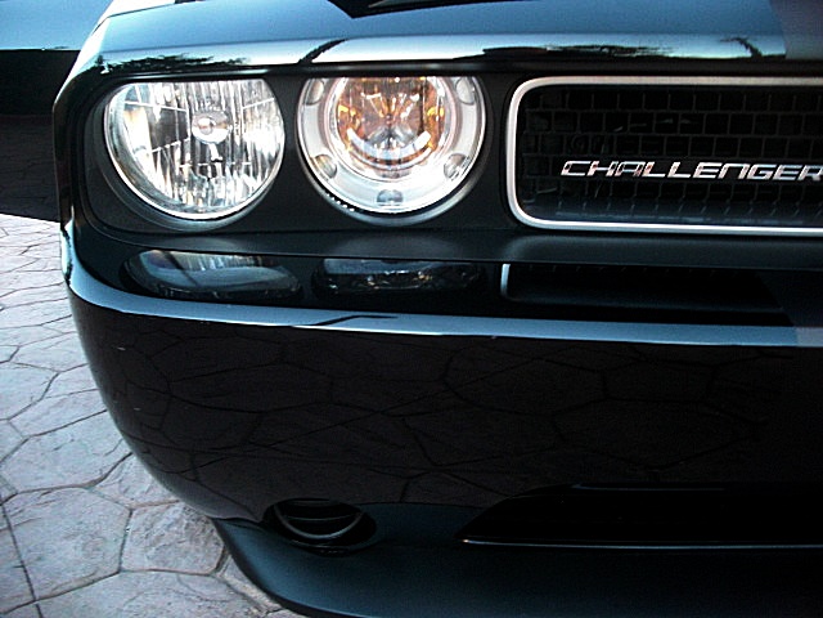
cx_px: 412
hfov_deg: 51.4
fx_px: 856
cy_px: 309
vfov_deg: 39.7
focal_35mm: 36
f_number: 2.8
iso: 400
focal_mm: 6.3
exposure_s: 1/80
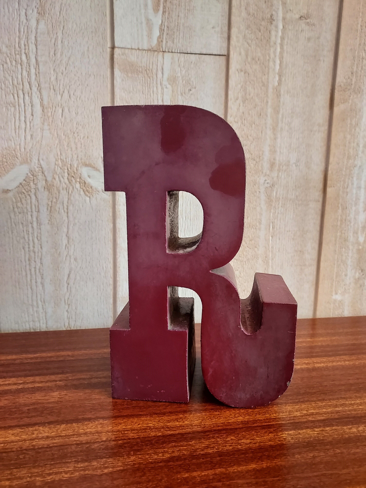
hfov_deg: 56.8
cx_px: 183
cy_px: 244
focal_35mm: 24
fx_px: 338
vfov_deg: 71.6
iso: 320
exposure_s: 1/60
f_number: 1.8
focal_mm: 4.6
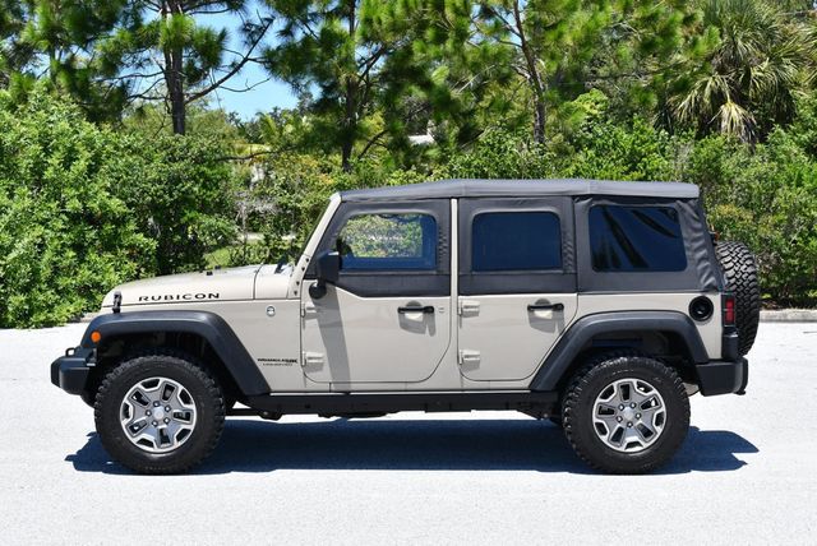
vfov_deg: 22.7
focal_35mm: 60
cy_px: 273
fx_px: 1363
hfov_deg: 33.4
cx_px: 408
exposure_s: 1/250
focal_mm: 30
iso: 180
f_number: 8
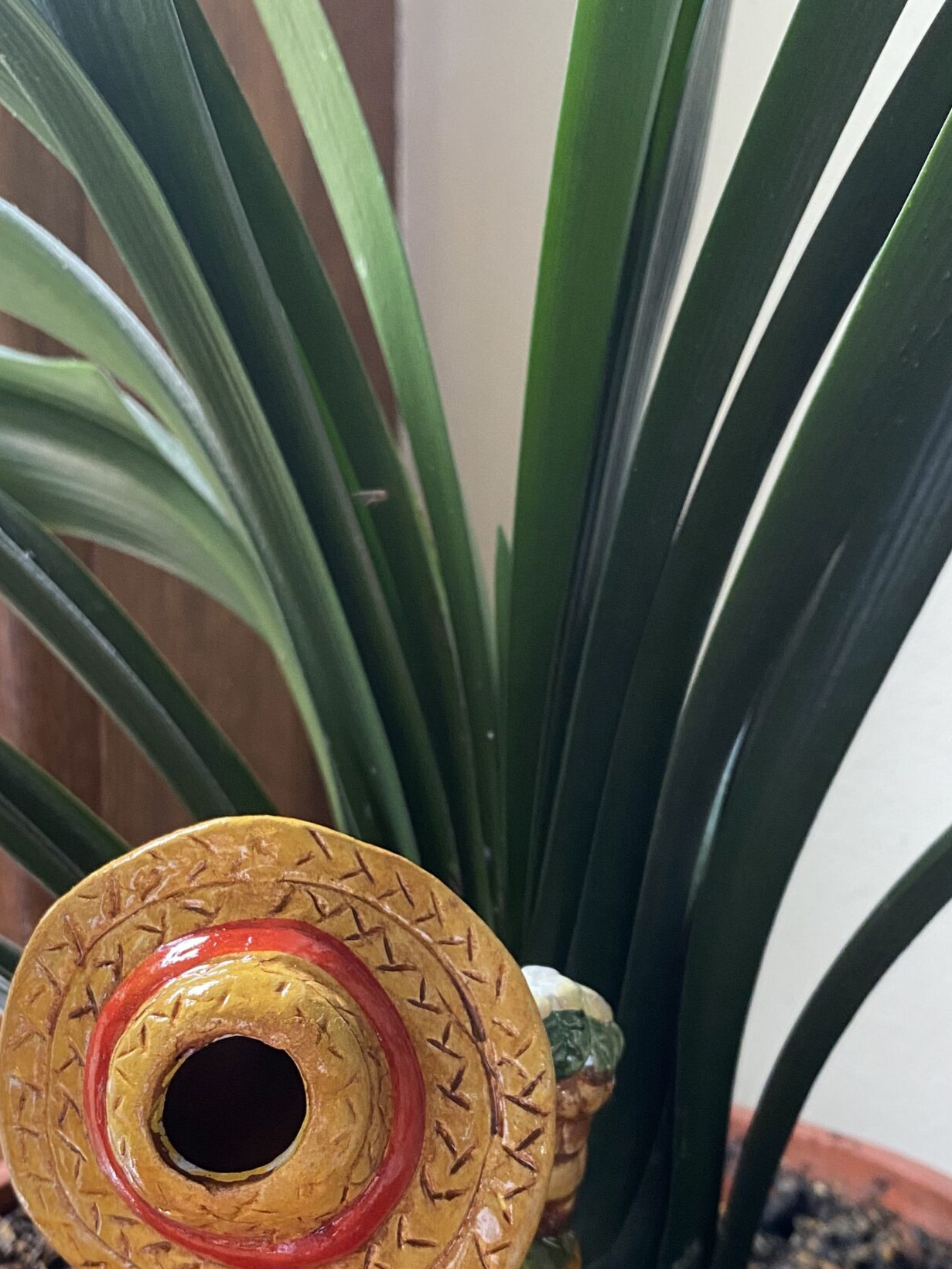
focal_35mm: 39
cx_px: 438
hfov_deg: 36.8
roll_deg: -0.7
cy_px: 870
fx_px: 1430
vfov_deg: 46.9
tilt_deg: -7.4
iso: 320
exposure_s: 1/60
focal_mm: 4.25
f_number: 1.8
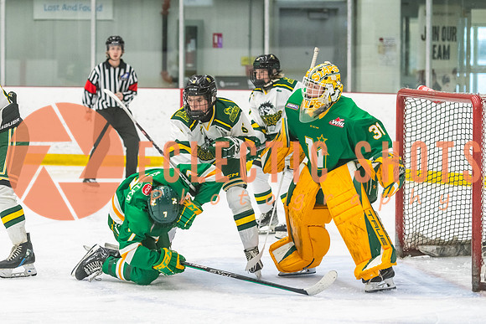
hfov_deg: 14.3
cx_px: 161
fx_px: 1931
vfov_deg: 9.6
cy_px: 119
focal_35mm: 143
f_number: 2.8
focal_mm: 105
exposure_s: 1/800
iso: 3200
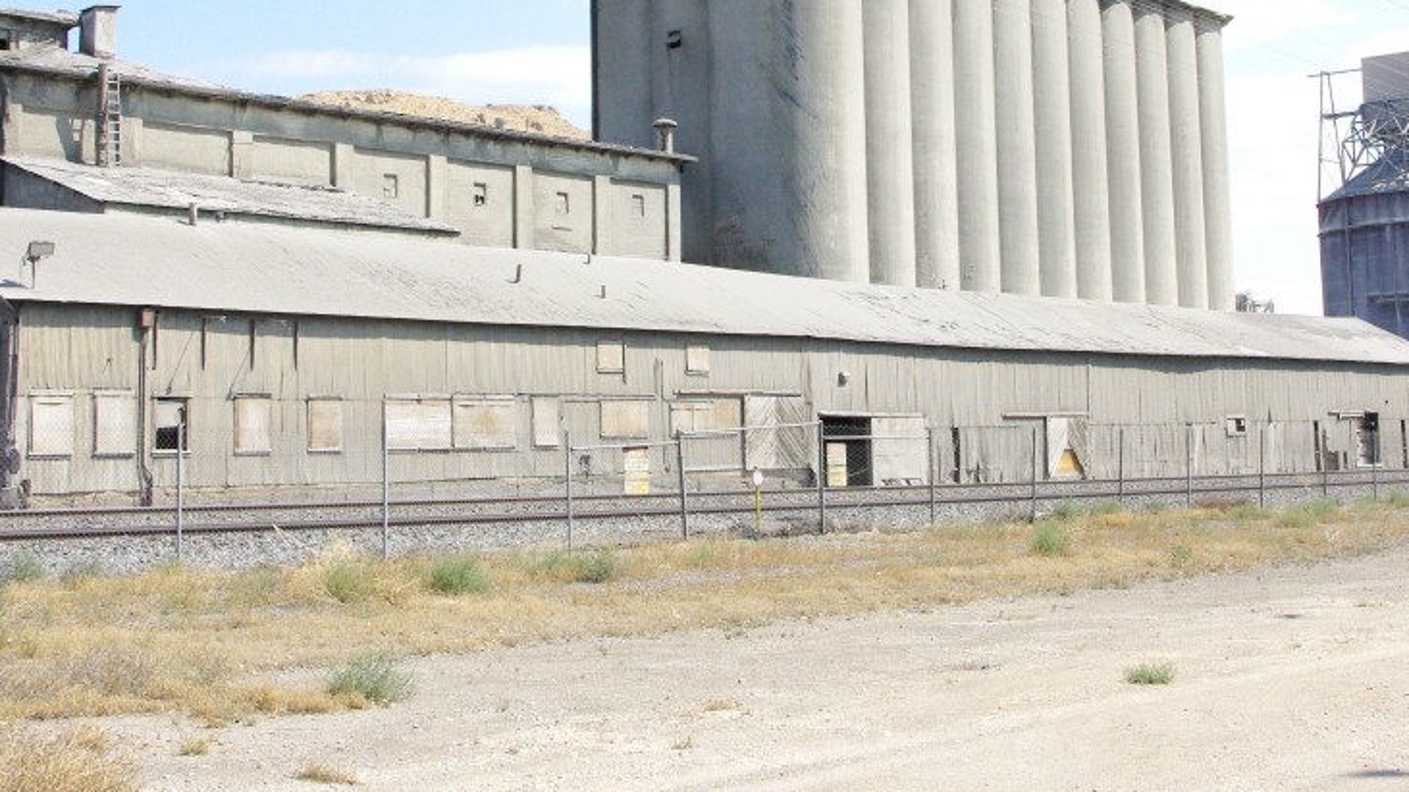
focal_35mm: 50
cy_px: 175
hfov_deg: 41.3
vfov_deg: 23.6
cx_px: 783
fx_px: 1868
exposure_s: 1/500
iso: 1600
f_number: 13
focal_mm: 24.38
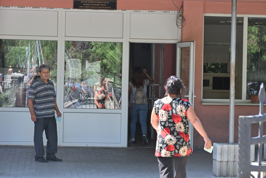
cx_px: 133
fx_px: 887
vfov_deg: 11.4
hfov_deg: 17.1
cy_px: 89
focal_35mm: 120
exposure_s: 1/160
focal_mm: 120
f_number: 13
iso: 1000
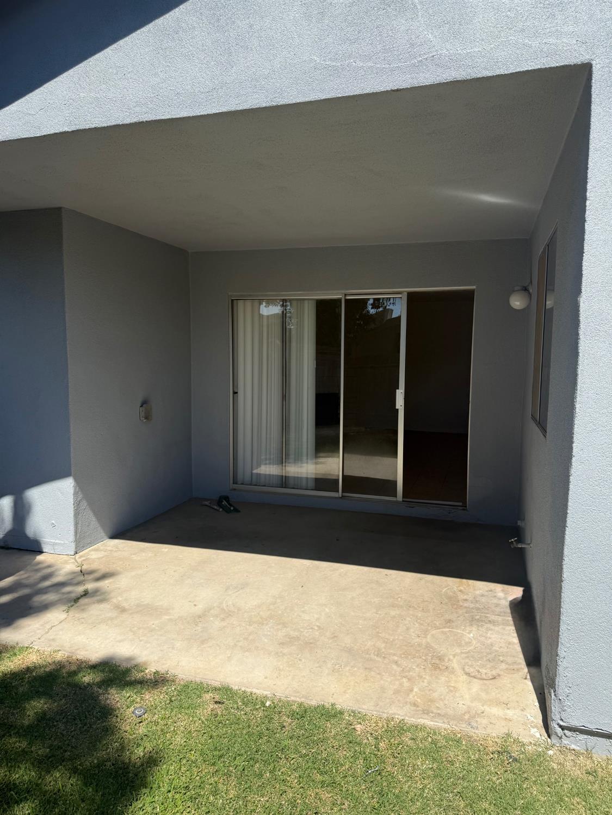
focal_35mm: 24
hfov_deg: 56.8
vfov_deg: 71.6
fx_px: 566
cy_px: 408
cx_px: 306
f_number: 1.78
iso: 80
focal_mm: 6.76
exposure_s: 1/3425
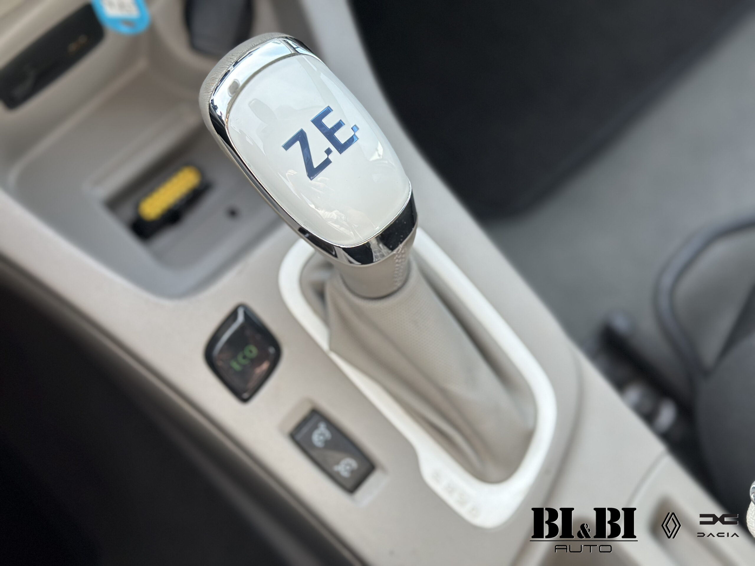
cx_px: 378
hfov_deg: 39.7
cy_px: 283
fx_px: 1047
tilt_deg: -68.9
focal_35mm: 48
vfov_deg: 30.3
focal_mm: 6.86
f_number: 1.78
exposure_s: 1/341
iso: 80
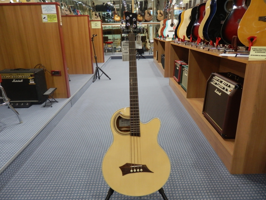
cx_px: 136
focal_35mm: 26
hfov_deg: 67.3
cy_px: 99
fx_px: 200
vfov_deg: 53.1
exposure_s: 1/30
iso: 250
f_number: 3
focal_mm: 4.5
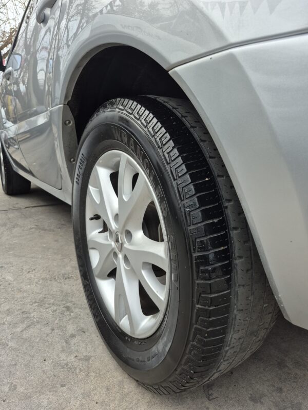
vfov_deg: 73.9
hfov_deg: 58.9
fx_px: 273
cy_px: 205
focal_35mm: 23
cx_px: 154
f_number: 1.8
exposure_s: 1/180
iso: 80
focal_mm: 5.4
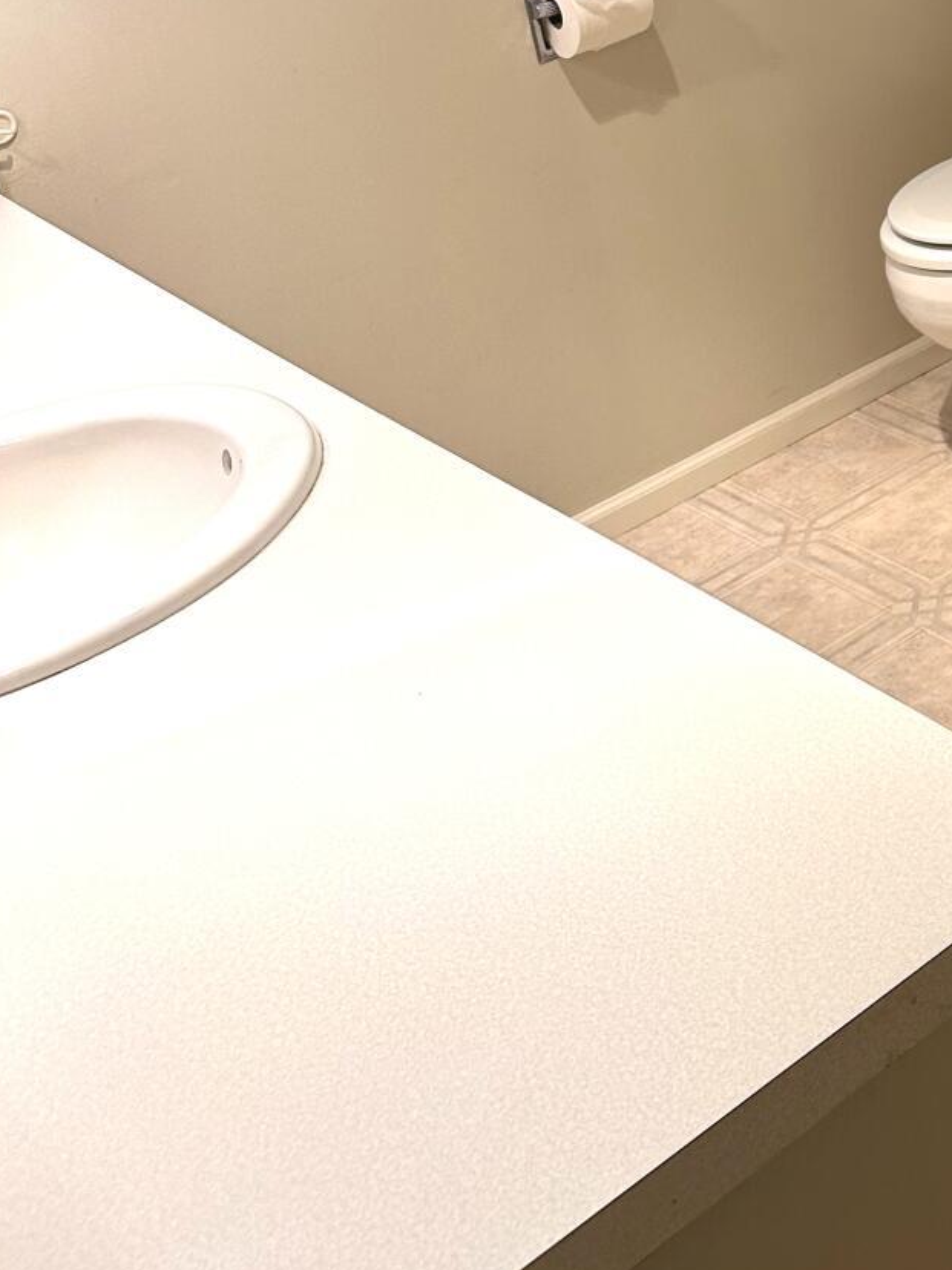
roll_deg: +7.9
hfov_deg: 23.2
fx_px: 2127
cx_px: 1134
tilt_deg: -12.1
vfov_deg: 30.7
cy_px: -21
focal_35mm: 58
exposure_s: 1/120
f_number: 1.78
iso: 100
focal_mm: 6.86
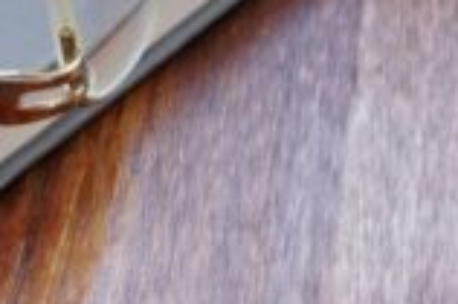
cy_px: 572
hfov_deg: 11.1
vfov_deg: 7.2
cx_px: 316
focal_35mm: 185
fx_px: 2351
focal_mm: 30
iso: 200
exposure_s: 1/2.5
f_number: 20
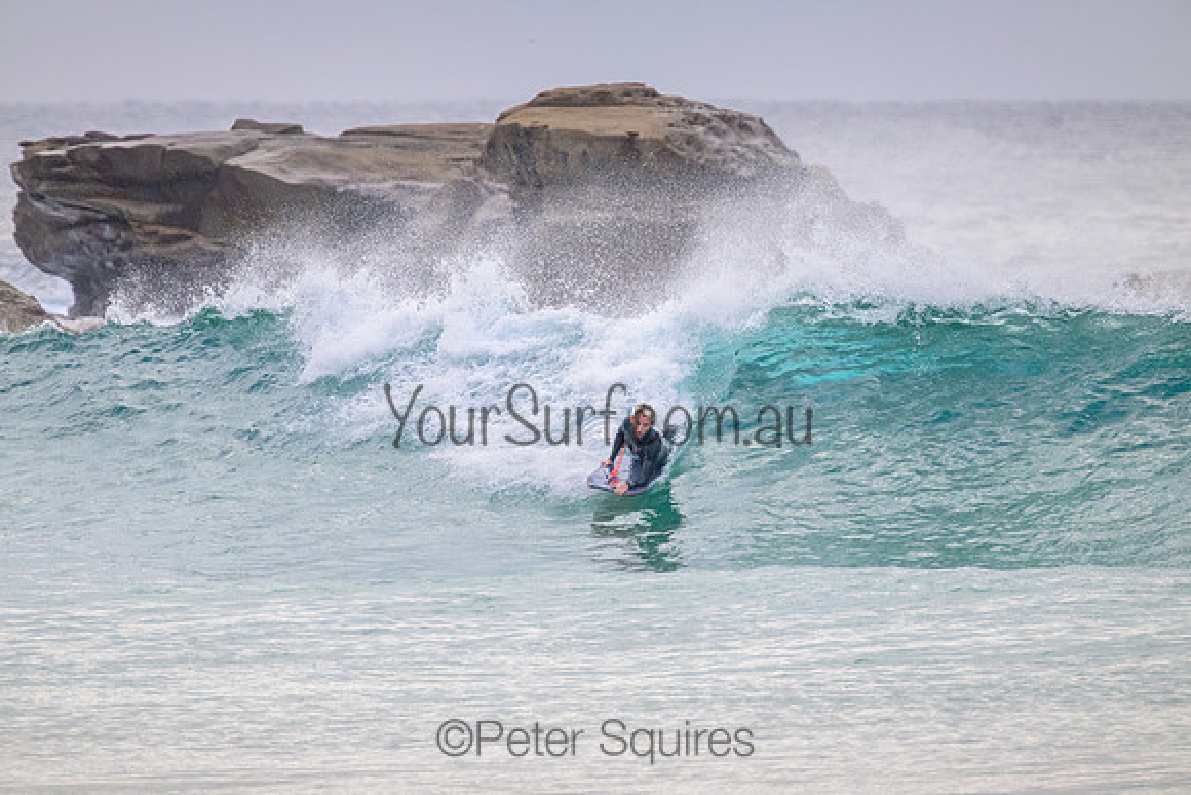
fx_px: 26472
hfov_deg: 2.6
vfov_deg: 1.7
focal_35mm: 800
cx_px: 596
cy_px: 398
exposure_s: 1/1250
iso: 2500
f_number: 11
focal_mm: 800
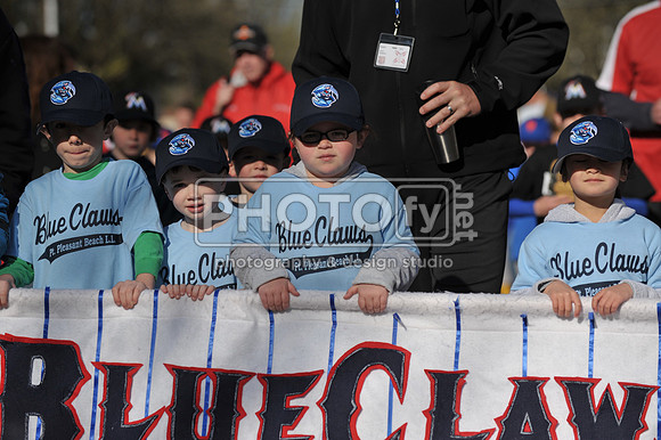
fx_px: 3670
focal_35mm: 200
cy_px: 220
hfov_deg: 10.3
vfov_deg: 6.9
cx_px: 330
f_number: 5.6
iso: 400
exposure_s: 1/4000
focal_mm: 200
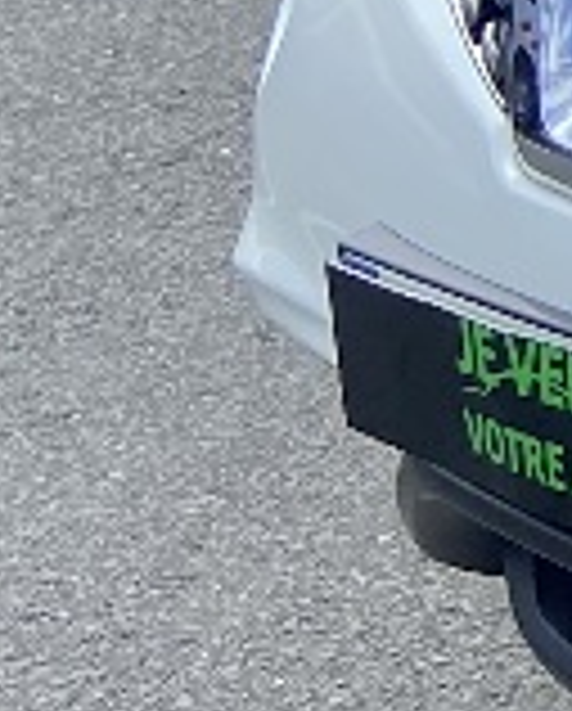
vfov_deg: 8.6
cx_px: 2383
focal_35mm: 205
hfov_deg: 6.1
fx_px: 4326
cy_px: -932
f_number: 1.8
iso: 32
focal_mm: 4.25
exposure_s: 1/1779
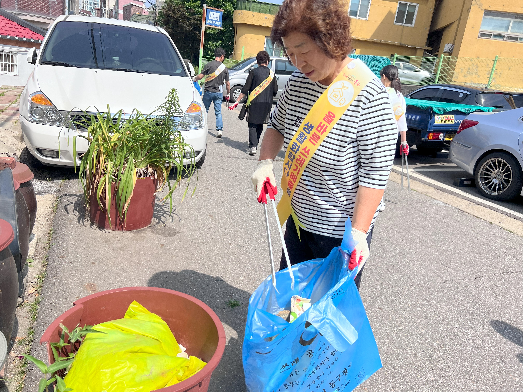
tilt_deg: -18.5
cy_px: 196
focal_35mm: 26
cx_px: 262
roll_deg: -8.0
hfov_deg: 67.3
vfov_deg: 53.1
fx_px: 393
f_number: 1.5
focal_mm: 5.7
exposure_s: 1/4274
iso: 50
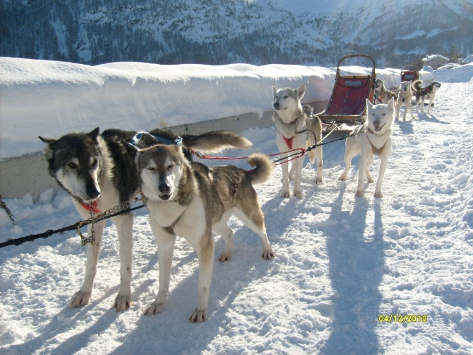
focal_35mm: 35
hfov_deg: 52.6
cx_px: 236
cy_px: 178
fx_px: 478
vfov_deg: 40.7
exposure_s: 1/350
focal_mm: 5.8
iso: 80
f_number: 7.1
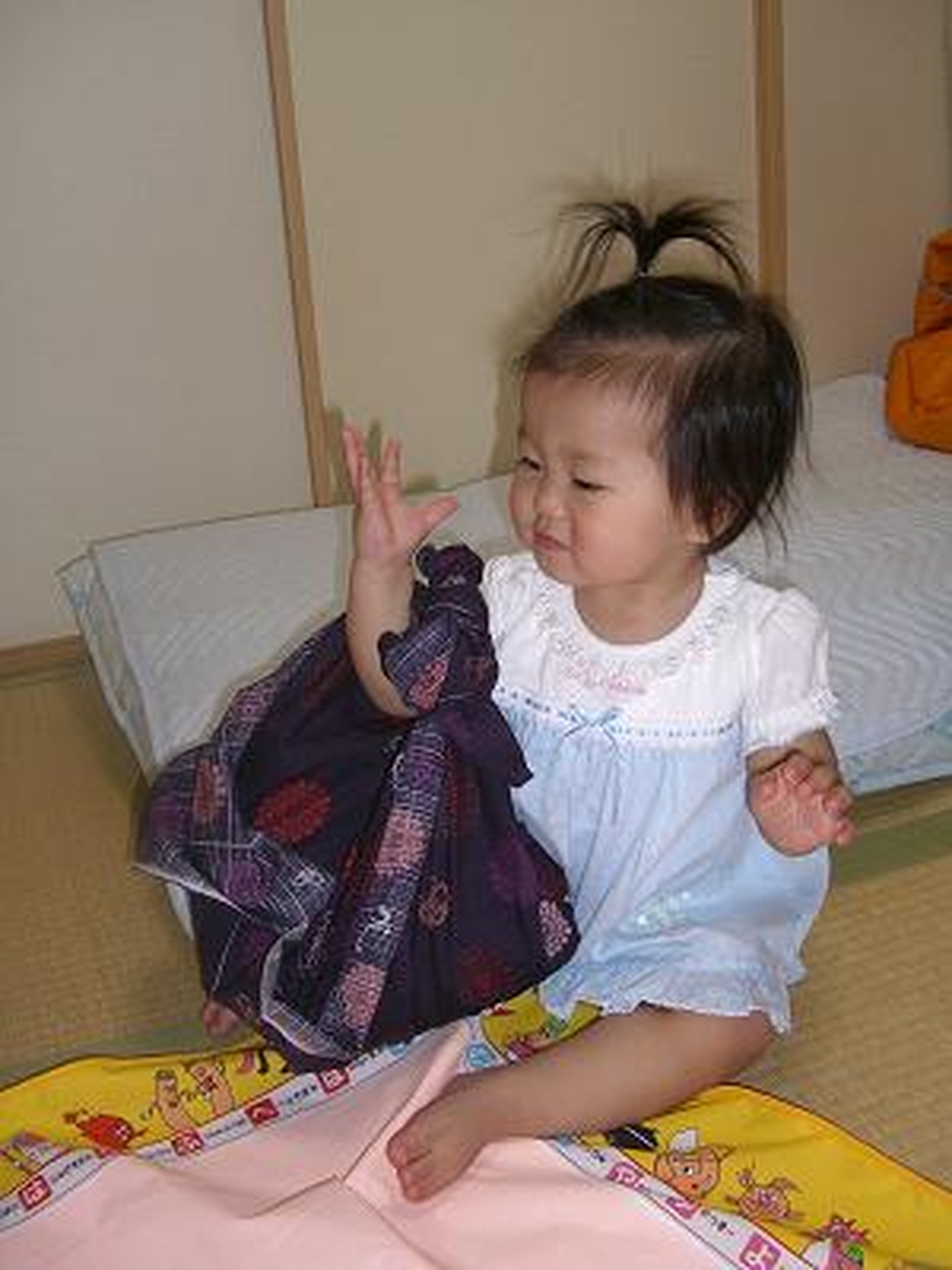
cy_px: 635
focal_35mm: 38
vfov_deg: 49.0
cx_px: 476
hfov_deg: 37.7
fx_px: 1393
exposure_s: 1/60
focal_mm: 7.9
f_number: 2.8
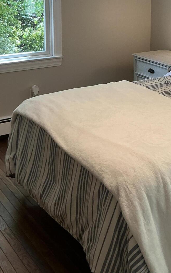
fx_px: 425
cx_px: 145
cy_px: 19
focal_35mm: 57
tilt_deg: -6.6
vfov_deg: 33.5
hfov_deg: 22.3
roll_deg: -1.2
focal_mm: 3
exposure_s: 1/60
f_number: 1.8
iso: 50
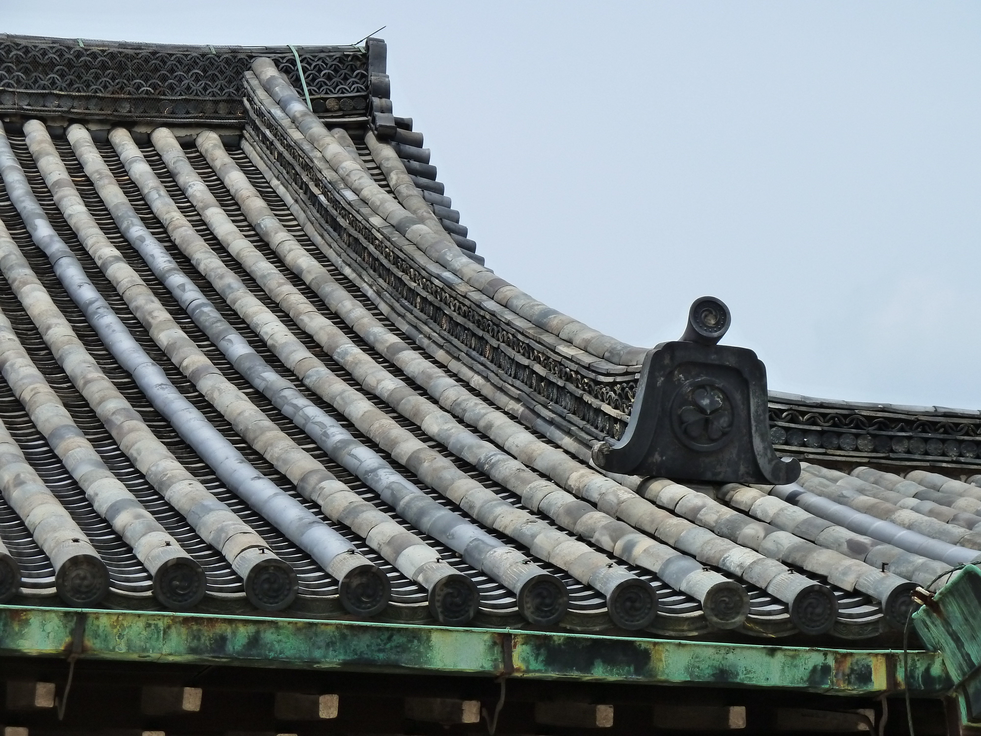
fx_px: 3627
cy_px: 368
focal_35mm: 128
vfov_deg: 11.6
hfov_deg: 15.4
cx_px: 490
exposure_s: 1/500
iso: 200
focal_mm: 21
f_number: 5.6
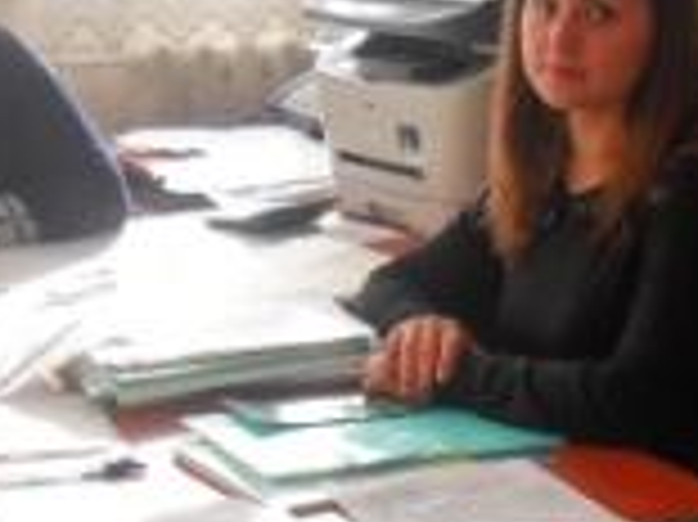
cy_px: 248
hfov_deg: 19.4
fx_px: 2035
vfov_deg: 14.6
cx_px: 477
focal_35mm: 101
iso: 80
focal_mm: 6.3
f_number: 3
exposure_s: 1/90
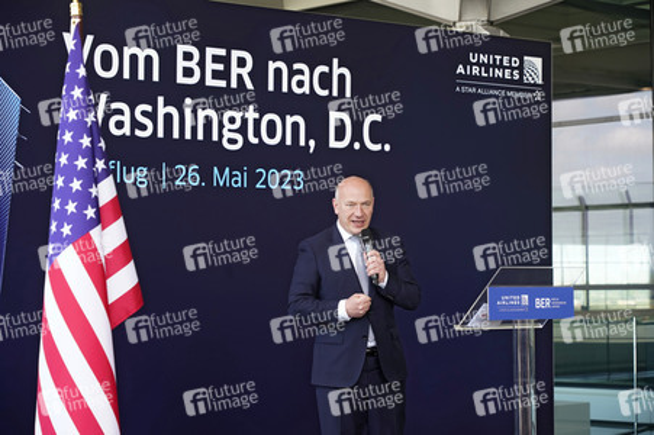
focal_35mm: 89
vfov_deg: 15.3
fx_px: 1616
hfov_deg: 22.9
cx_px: 327
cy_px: 218
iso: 640
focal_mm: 89
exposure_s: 1/160
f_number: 6.3
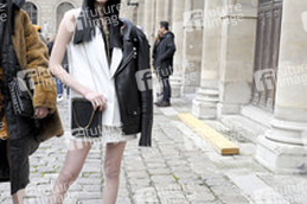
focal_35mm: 47
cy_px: 107
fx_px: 400
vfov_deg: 28.6
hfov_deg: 40.3
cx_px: 63
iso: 1600
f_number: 3.5
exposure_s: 1/1250
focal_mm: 18
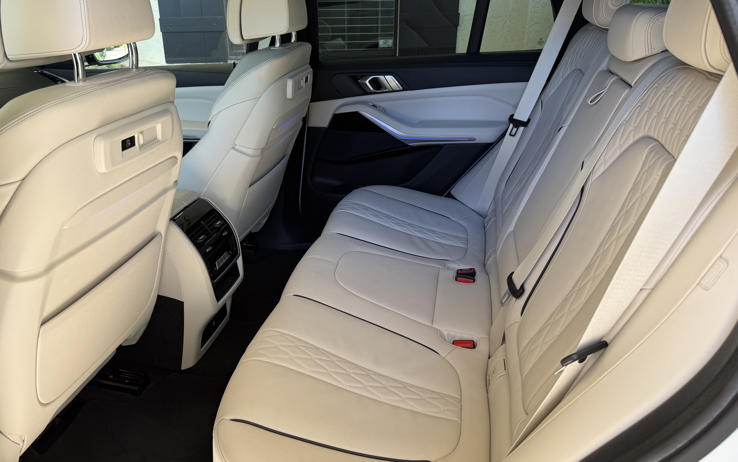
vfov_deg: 44.5
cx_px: 346
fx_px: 563
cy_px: 225
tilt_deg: -23.0
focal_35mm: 28
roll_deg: +0.4
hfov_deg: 66.4
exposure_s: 1/121
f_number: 1.78
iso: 50
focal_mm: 6.76
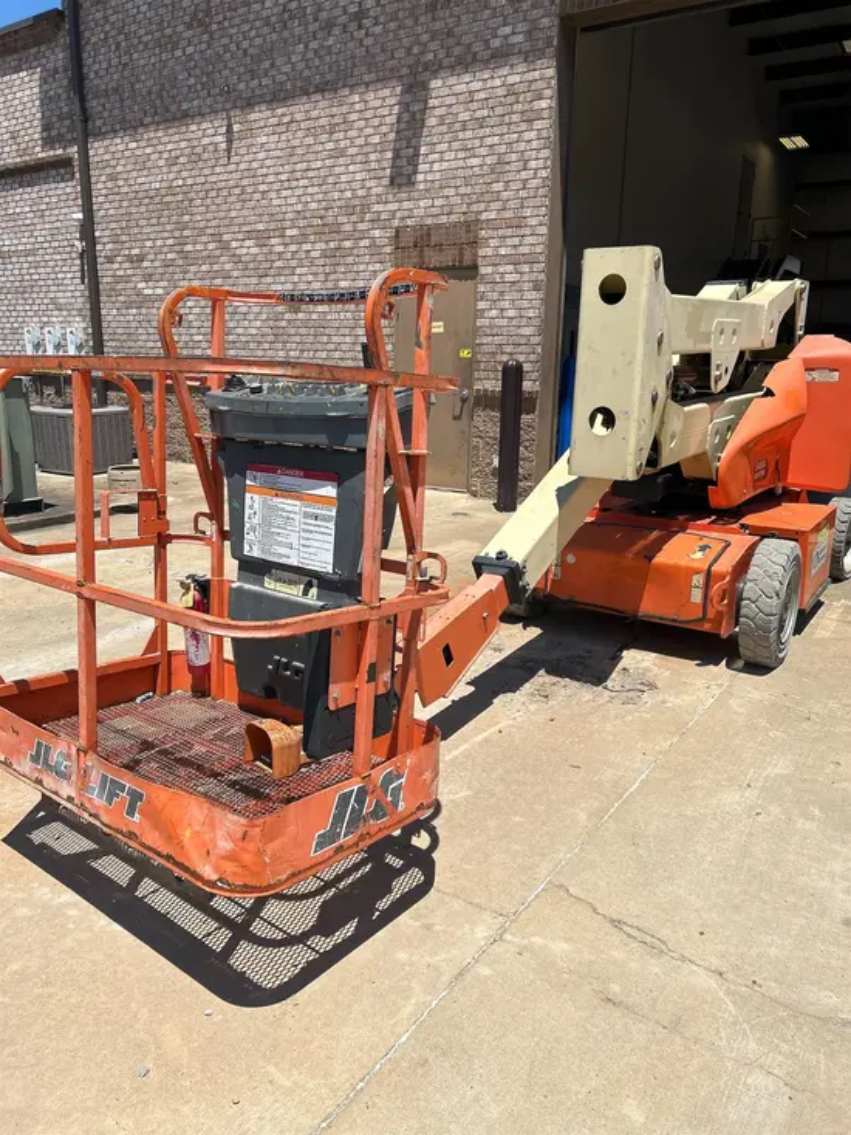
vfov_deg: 67.3
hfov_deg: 53.1
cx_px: 426
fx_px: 852
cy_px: 568
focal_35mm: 26
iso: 50
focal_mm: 5.7
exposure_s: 1/5882
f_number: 1.5
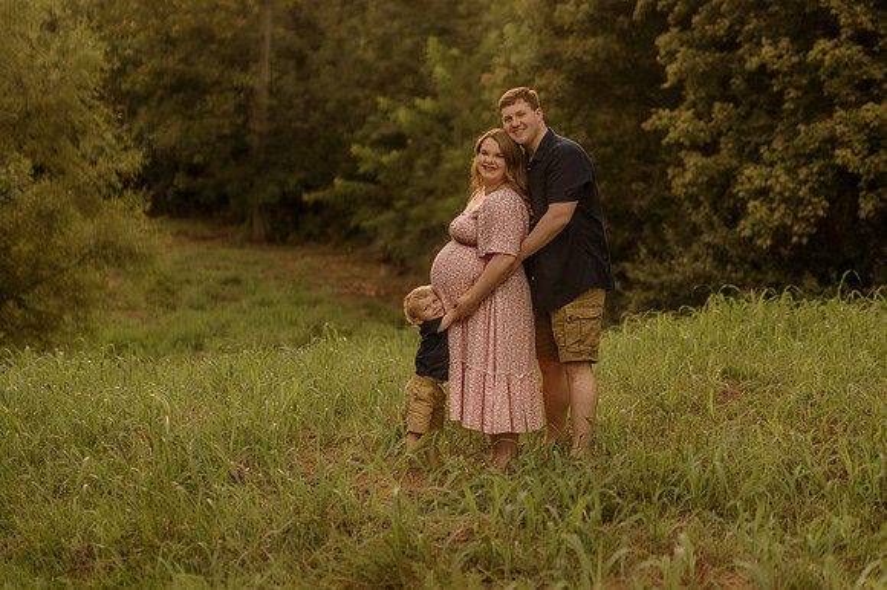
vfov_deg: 18.2
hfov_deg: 27.0
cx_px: 444
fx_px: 1847
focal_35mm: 75
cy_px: 295
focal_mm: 50
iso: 125
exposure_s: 1/800
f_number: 1.8
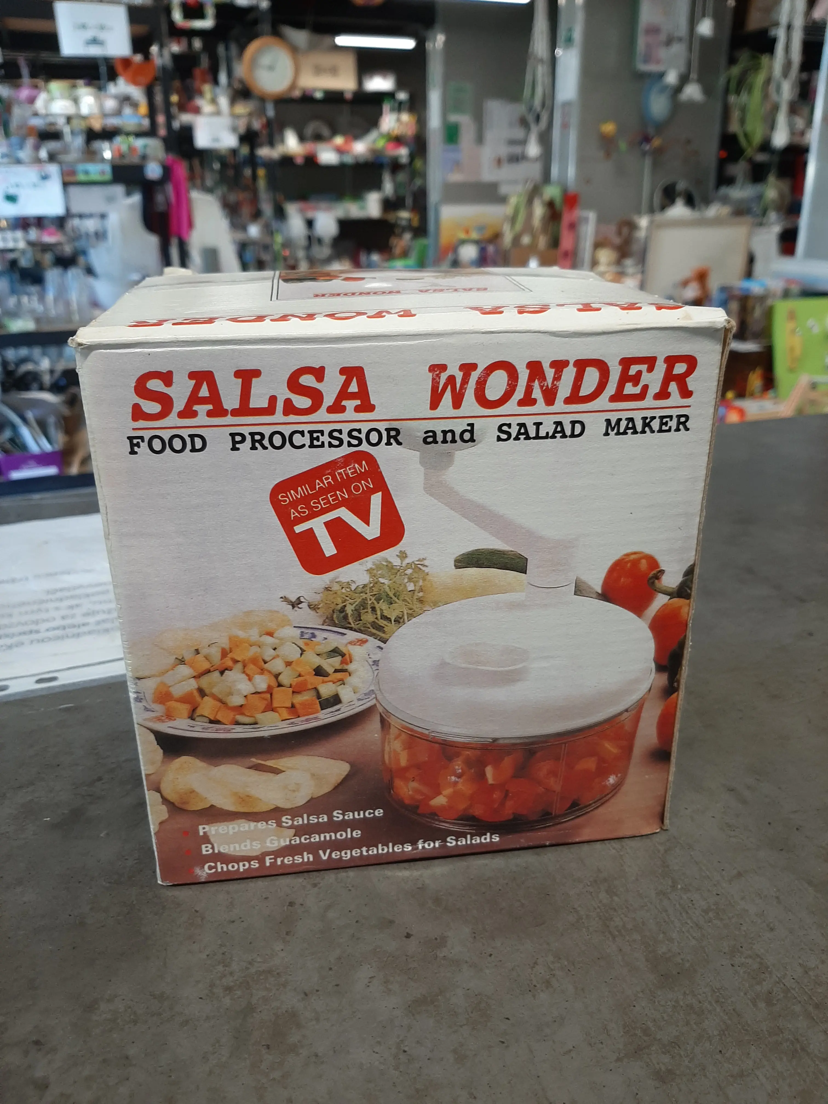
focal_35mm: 26
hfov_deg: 53.1
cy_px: 552
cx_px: 414
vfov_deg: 67.3
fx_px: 829
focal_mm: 3.93
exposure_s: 1/50
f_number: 1.7
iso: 64
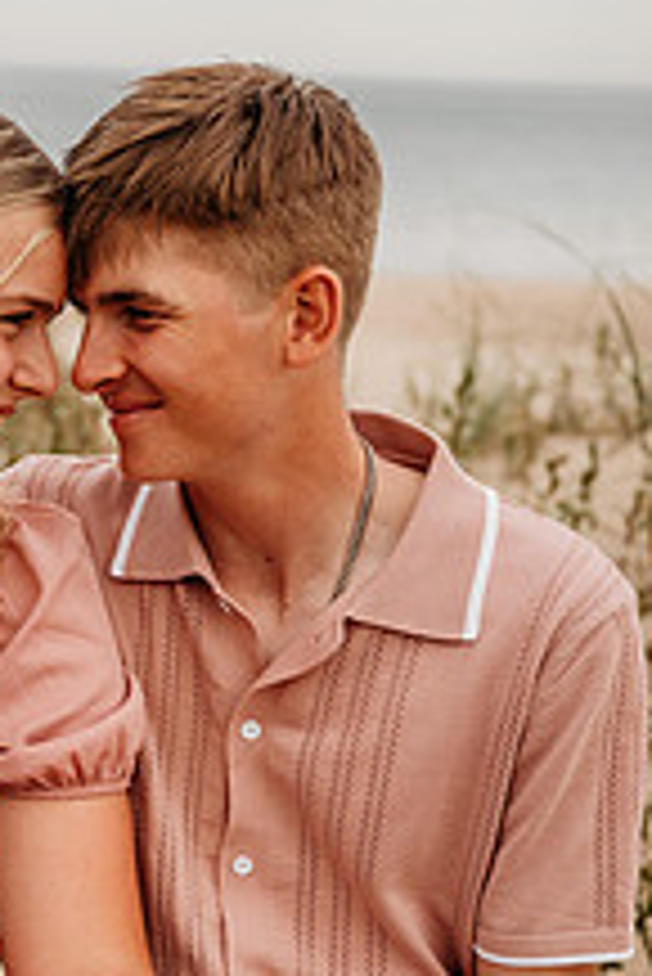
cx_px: 4
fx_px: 2414
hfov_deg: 15.1
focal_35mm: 89
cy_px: 670
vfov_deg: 22.7
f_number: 2.8
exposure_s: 1/1600
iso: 200
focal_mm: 43
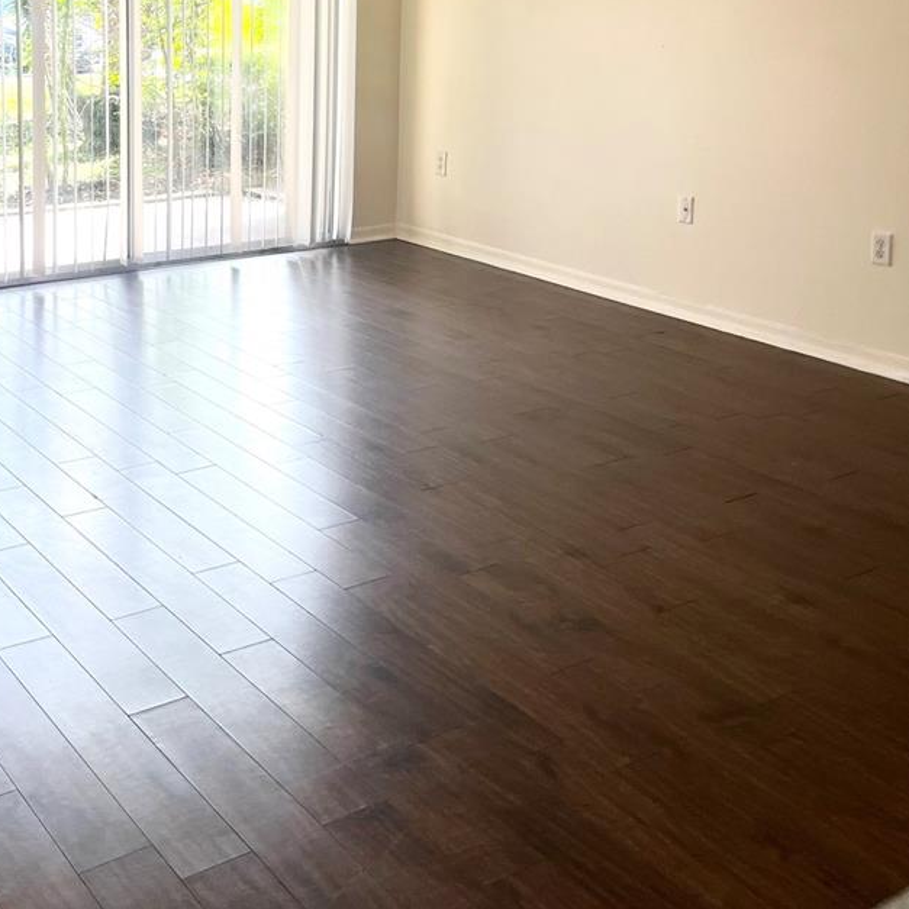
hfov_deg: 37.7
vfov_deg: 36.5
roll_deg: -0.5
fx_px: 1307
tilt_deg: -5.6
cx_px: 261
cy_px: 133
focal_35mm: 44
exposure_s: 1/120
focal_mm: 5.1
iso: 32
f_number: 1.6
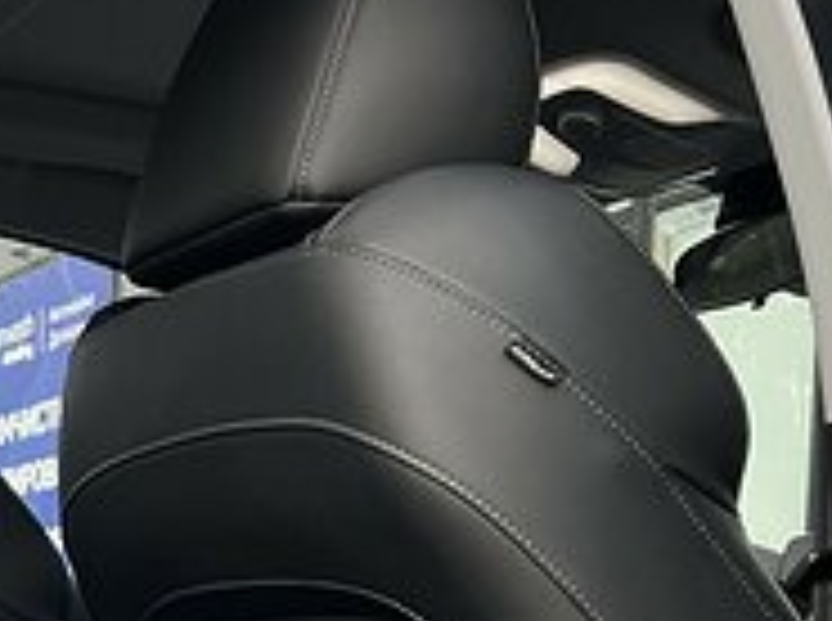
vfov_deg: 17.8
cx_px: 9
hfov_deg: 24.3
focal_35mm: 77
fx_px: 1847
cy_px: 819
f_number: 1.5
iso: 50
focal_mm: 5.7
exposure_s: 1/982
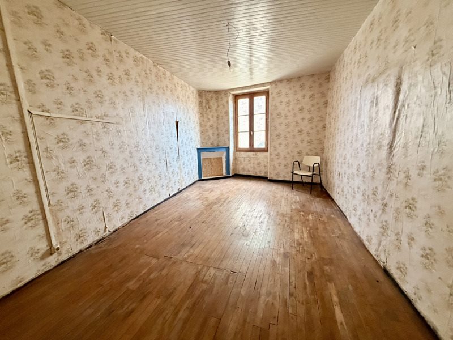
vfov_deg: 85.7
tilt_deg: -10.1
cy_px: 170
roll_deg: +3.2
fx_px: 183
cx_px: 226
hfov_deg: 102.1
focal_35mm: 14
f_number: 2.2
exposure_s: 1/60
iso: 500
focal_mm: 2.22
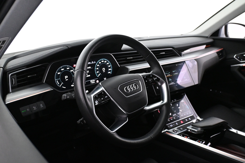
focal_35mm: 31
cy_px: 82
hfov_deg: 60.7
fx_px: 209
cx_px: 122
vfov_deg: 42.6
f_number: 3.8
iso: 4000
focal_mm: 20.5
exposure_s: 1/60
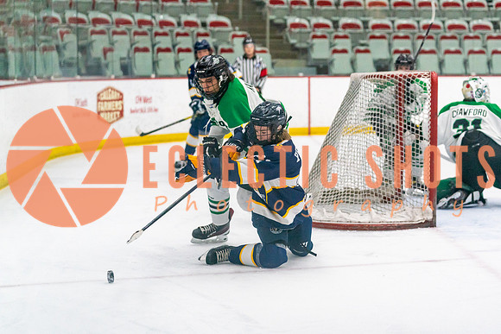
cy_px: 193
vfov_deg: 13.8
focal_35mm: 100
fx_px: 1385
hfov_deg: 20.5
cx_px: 290
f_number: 2.8
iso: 4000
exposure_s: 1/1600
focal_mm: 86
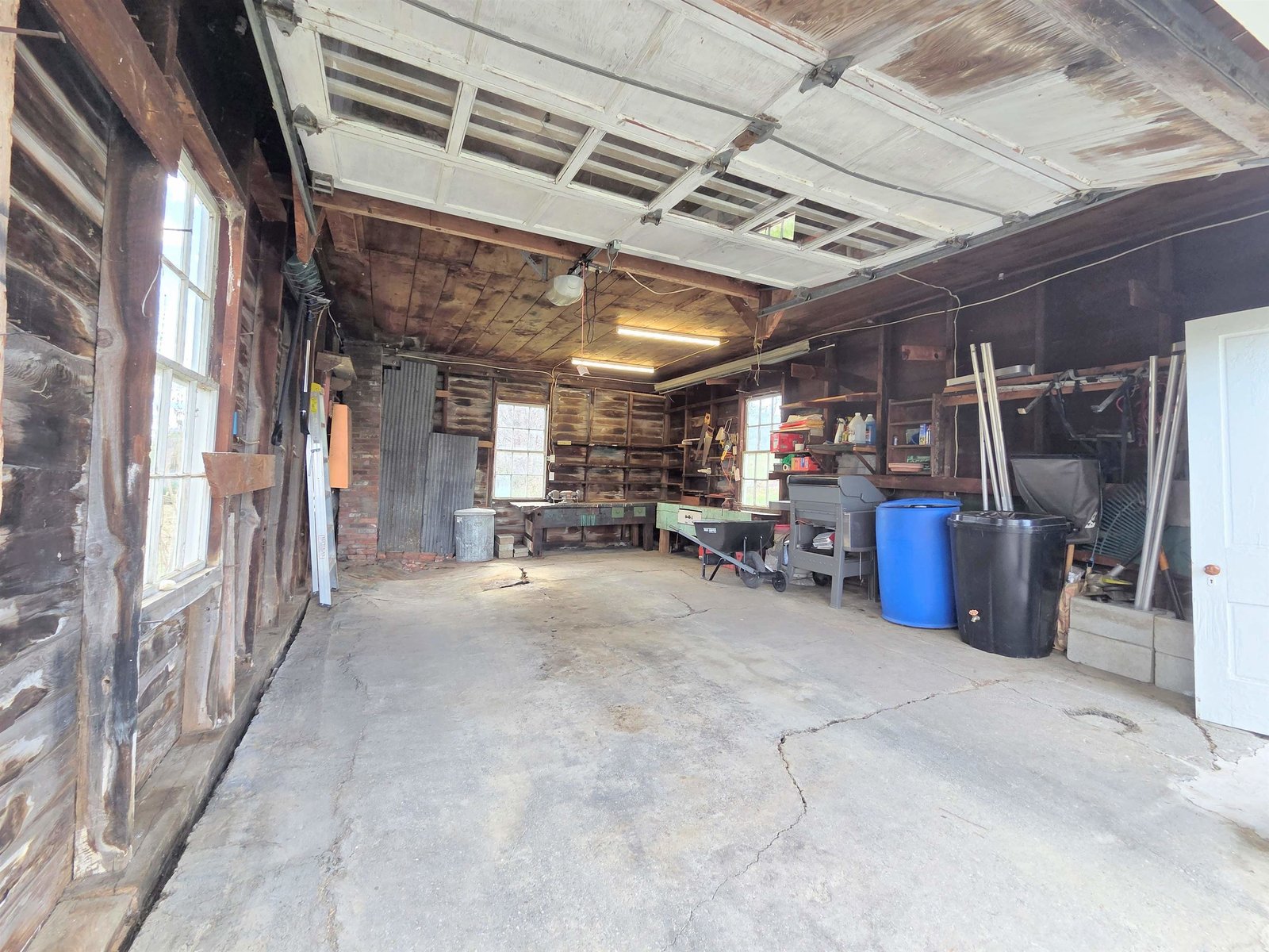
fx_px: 477
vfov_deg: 89.9
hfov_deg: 106.2
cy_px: 476
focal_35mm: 13
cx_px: 634
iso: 50
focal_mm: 2.2
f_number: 2.2
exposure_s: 1/79.1
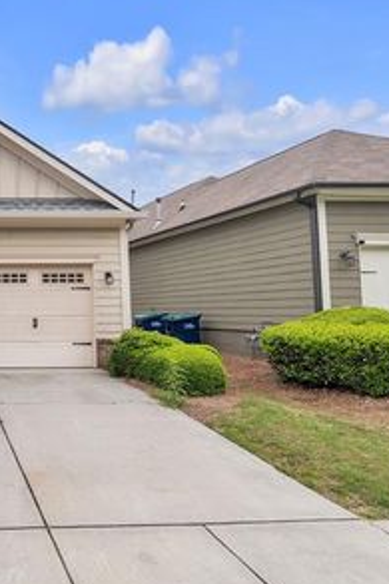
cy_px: 274
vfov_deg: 63.6
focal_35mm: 29
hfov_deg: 35.4
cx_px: -78
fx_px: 471
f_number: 9
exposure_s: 1/50
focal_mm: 17
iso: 100
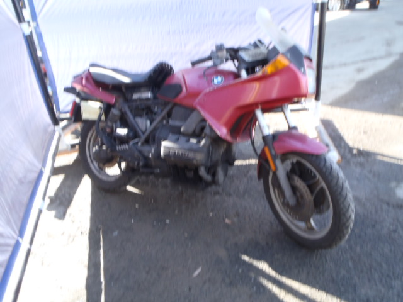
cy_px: 151
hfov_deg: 63.4
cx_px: 202
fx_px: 326
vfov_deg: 49.7
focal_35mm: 28
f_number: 3.5
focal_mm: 5
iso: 80
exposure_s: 1/60
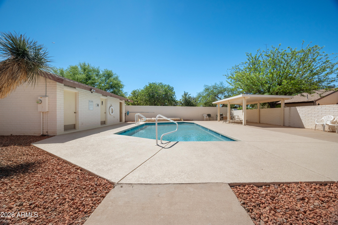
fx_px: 131
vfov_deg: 81.2
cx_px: 169
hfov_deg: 104.2
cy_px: 112
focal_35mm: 14
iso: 250
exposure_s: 1/640
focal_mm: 14
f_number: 9
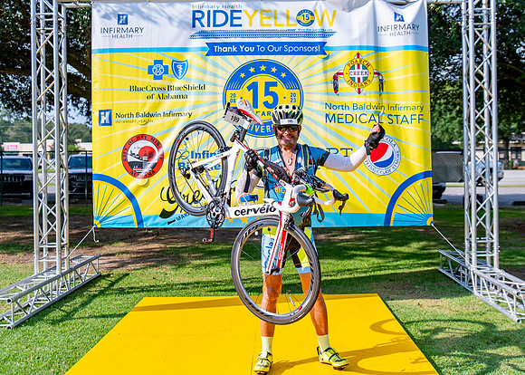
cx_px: 281
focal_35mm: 40
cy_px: 168
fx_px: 597
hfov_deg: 47.5
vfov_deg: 34.8
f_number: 2.8
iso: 125
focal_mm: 34
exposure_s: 1/2000
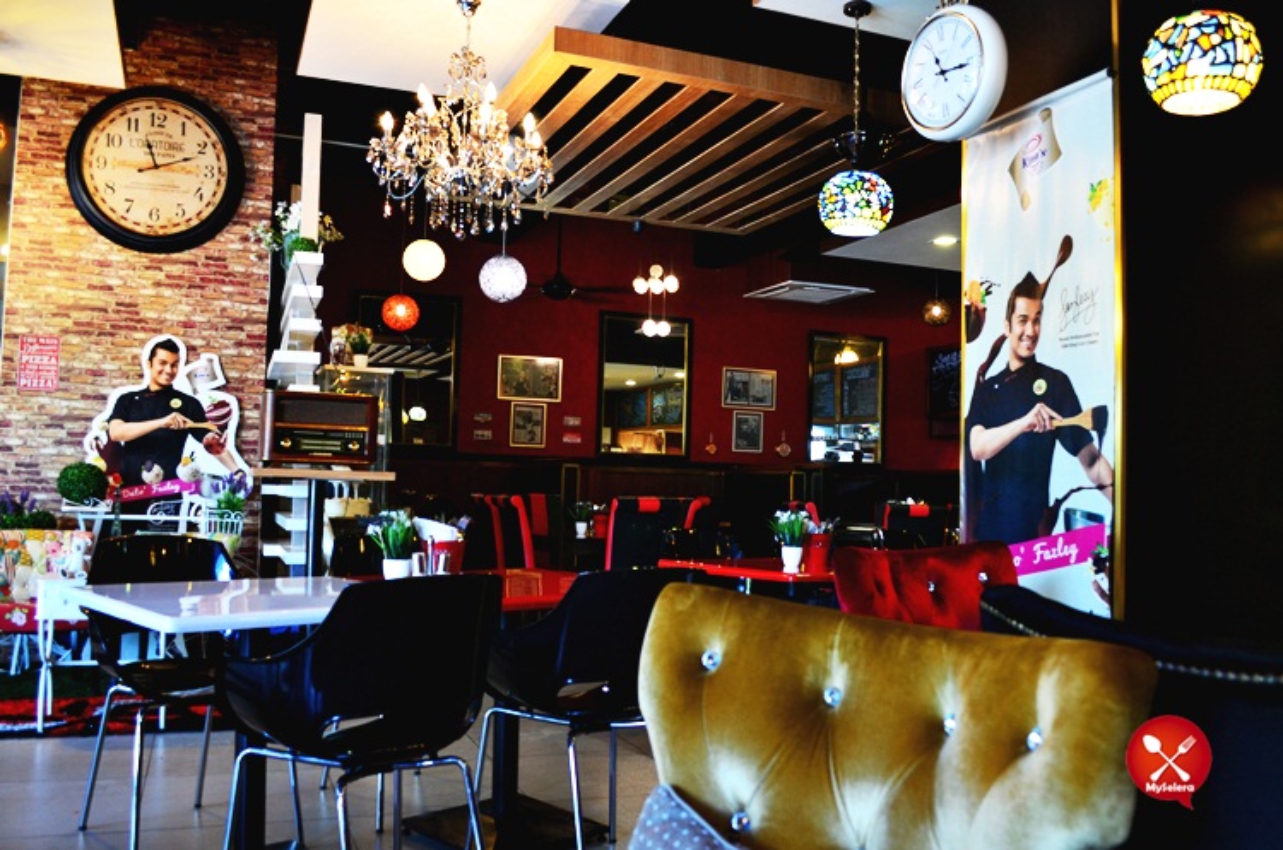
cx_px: 642
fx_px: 1067
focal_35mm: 30
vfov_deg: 43.4
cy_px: 425
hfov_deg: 62.0
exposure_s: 1/25
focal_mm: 20
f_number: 5
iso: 400
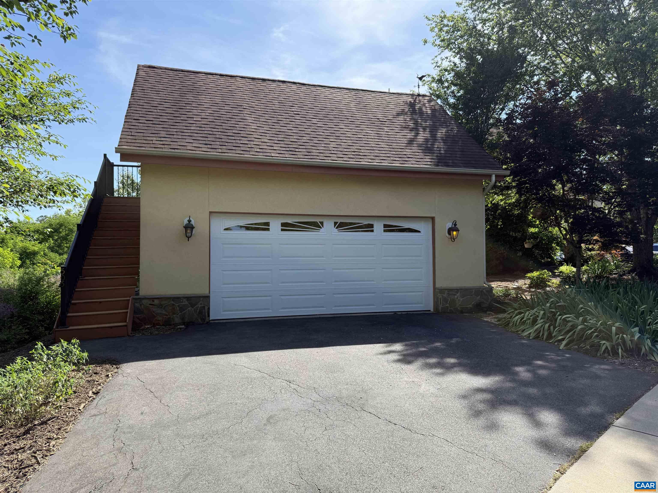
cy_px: 246
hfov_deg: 71.6
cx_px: 329
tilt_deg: +1.2
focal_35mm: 24
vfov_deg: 56.8
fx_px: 456
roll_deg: +0.2
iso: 100
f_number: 1.78
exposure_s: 1/2611
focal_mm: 6.76
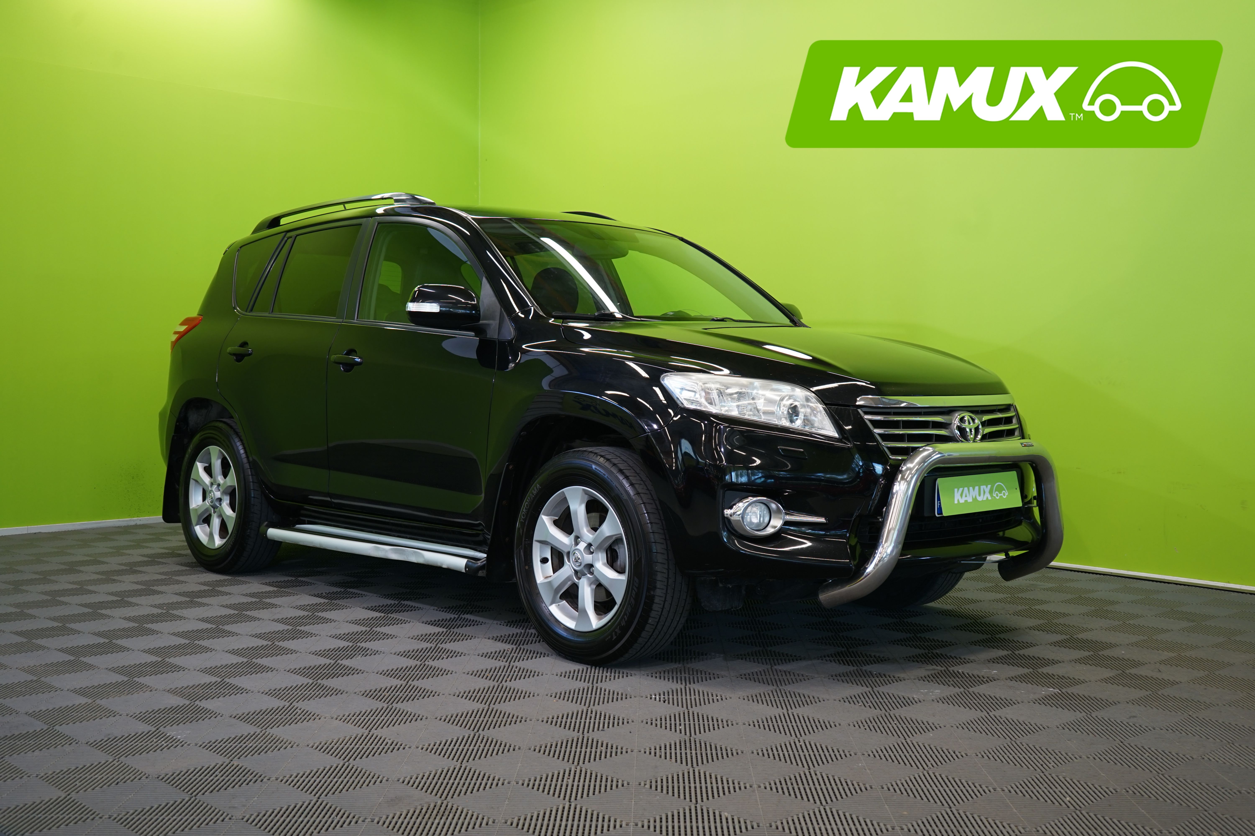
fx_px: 1359
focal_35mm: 39
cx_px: 628
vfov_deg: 34.2
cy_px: 418
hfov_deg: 49.6
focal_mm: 39
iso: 400
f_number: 5.6
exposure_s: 1/30
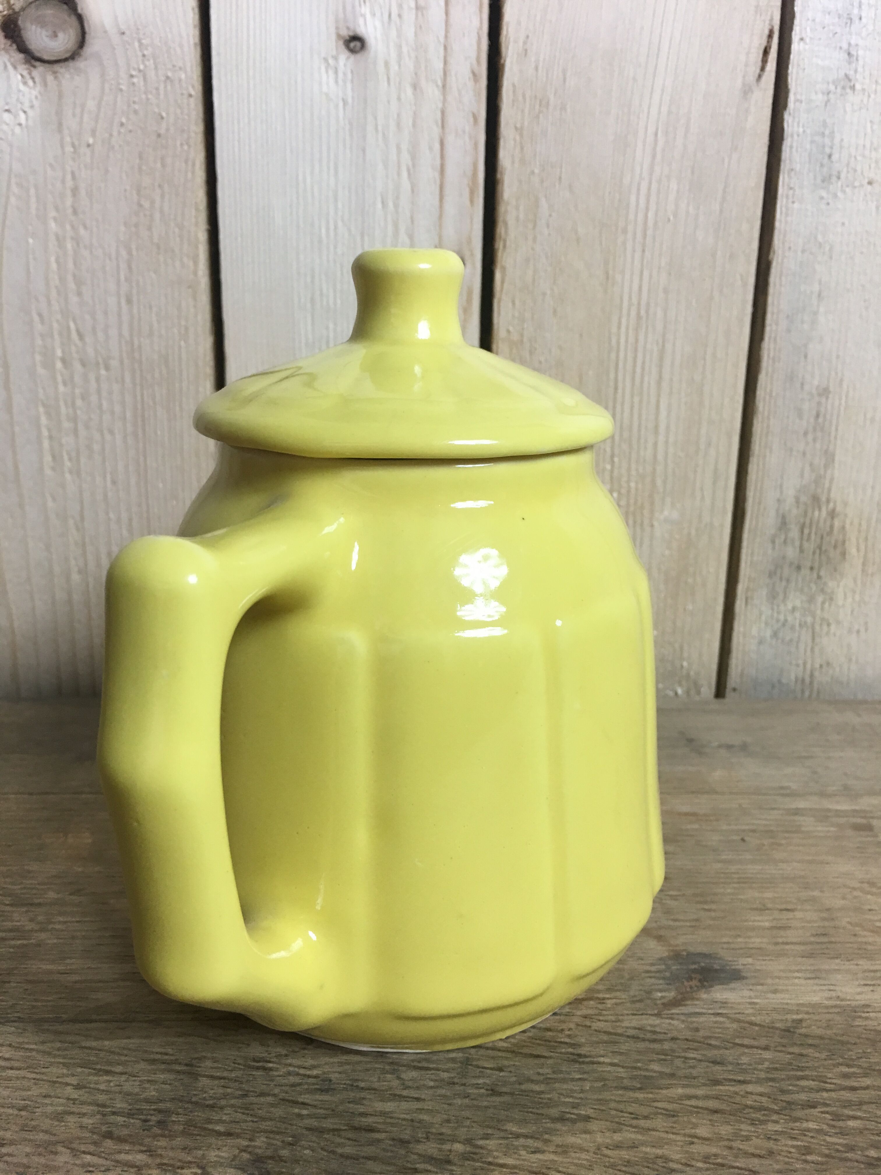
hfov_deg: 48.2
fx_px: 984
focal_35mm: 29
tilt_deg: -17.6
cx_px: 440
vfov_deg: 61.7
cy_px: 588
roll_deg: -1.1
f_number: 2.2
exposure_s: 1/33
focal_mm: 4.15
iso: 50
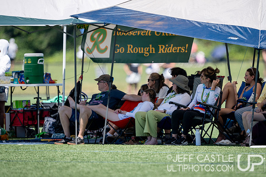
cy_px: 112
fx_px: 3739
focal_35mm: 506
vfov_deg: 2.7
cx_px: 167
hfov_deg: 4.1
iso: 125
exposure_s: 1/2000
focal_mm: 400
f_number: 2.8
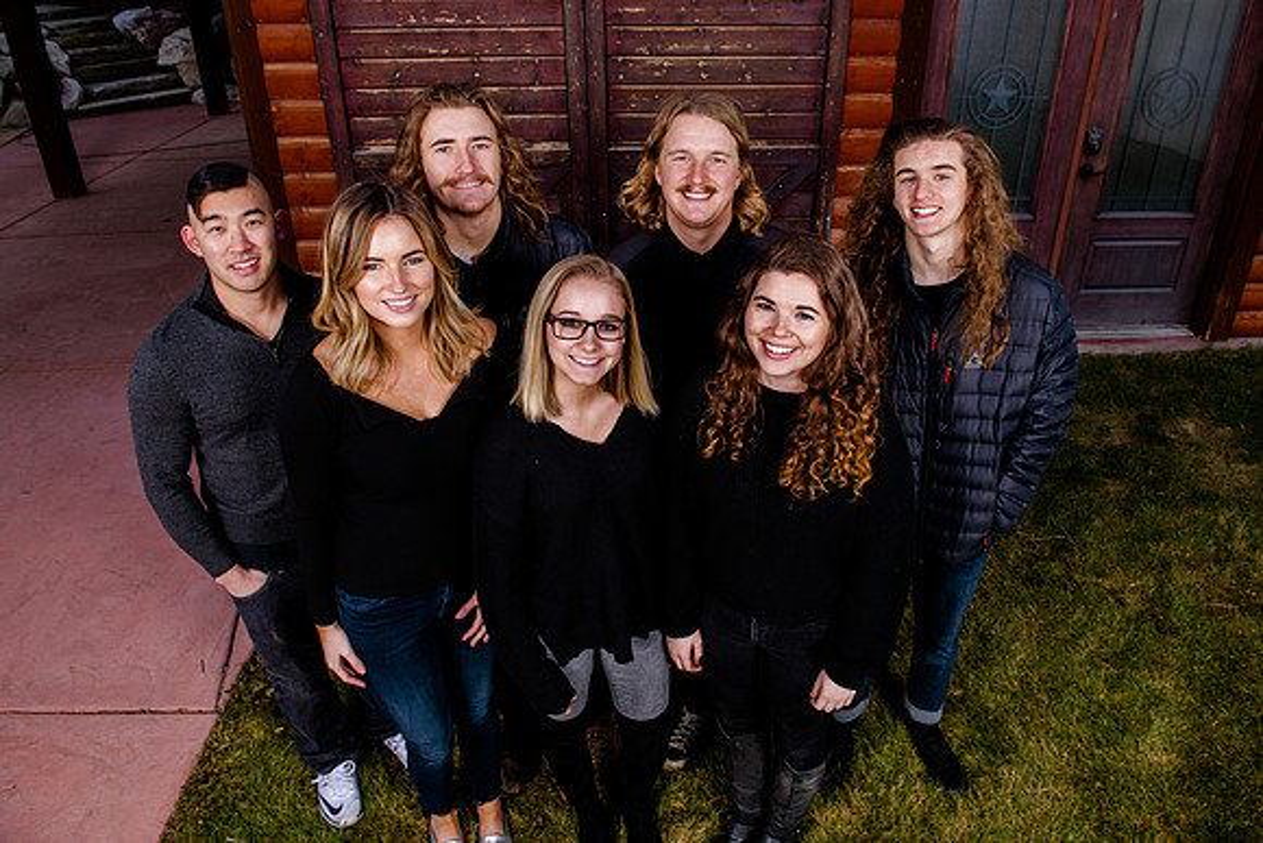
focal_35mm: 25
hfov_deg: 71.5
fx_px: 877
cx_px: 657
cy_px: 404
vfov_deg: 51.3
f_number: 7.1
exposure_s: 1/160
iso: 200
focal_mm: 24
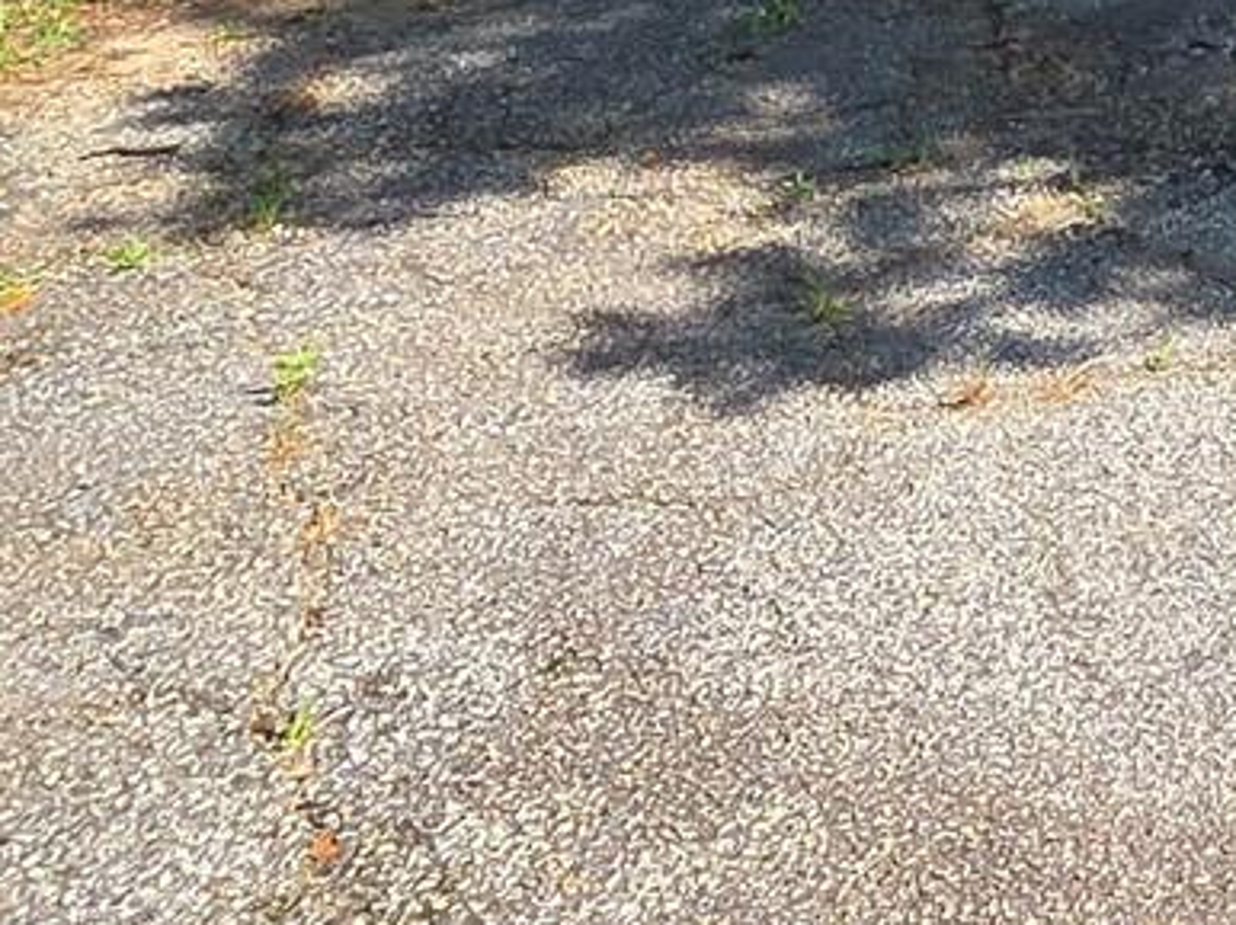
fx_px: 2462
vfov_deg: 17.2
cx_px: 2094
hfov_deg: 21.2
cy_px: -775
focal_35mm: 69
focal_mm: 2.2
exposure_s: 1/682
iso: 50
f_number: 2.2
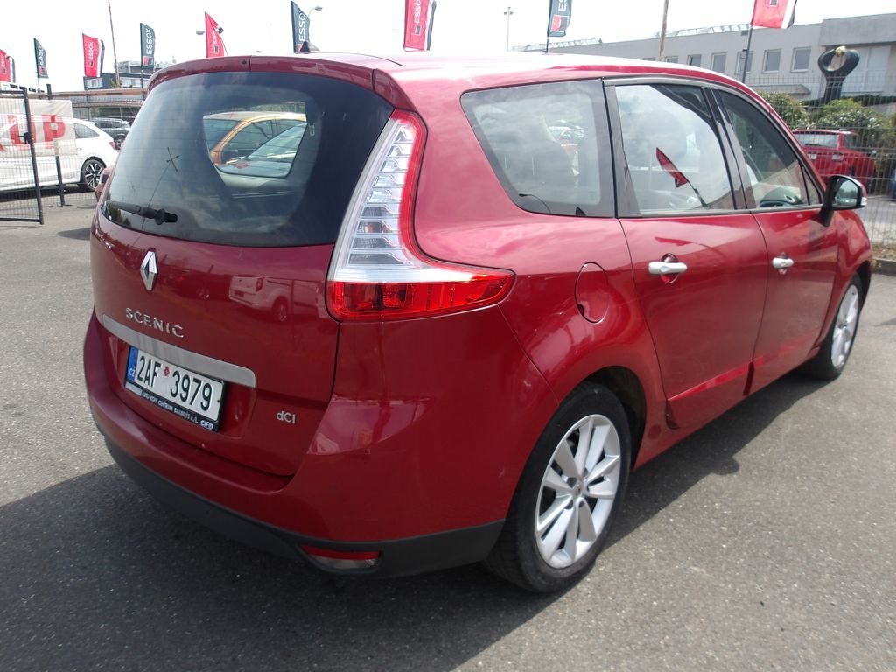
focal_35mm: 27
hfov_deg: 65.3
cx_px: 448
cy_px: 336
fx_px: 699
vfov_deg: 51.4
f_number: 3
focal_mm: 4.9
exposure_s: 1/837
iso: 100
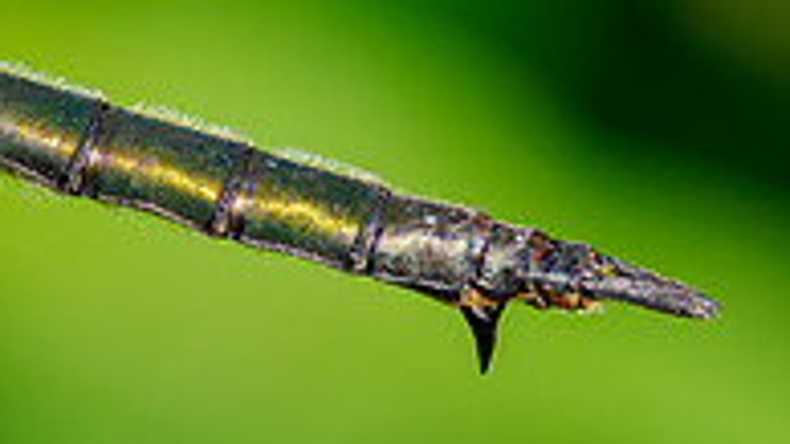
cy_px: -43
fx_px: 40983
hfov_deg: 1.1
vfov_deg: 0.6
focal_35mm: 1957
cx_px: -240
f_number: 4
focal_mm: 300
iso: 250
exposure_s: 1/1250
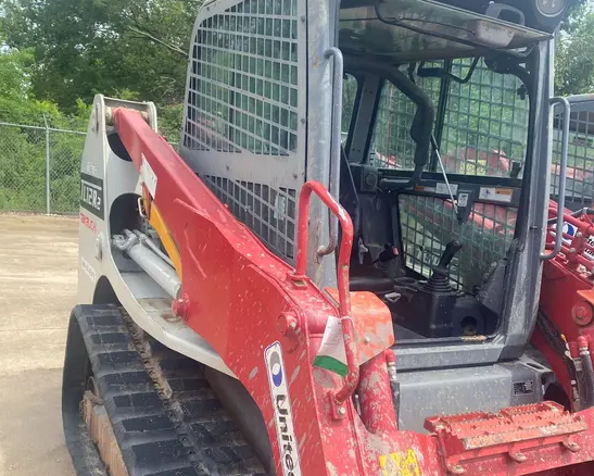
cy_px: 306
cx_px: 296
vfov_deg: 42.9
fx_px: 598
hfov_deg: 52.8
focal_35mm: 34
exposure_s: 1/1206
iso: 32
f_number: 1.8
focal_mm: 4.25
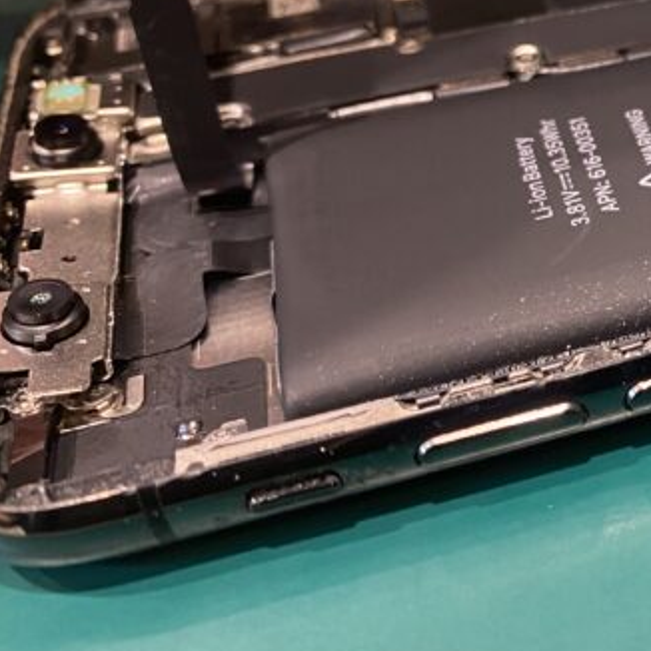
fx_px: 1298
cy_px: 205
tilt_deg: -37.0
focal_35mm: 61
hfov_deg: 24.3
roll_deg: +3.4
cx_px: 863
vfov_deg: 27.9
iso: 320
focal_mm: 4.25
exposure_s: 1/50
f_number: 1.8
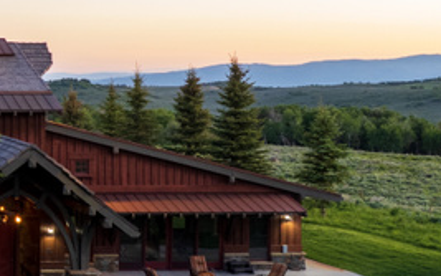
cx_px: -145
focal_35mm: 86
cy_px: 58
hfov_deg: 21.6
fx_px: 1034
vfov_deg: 15.1
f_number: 2.8
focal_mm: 8.38
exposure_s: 1/15
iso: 120
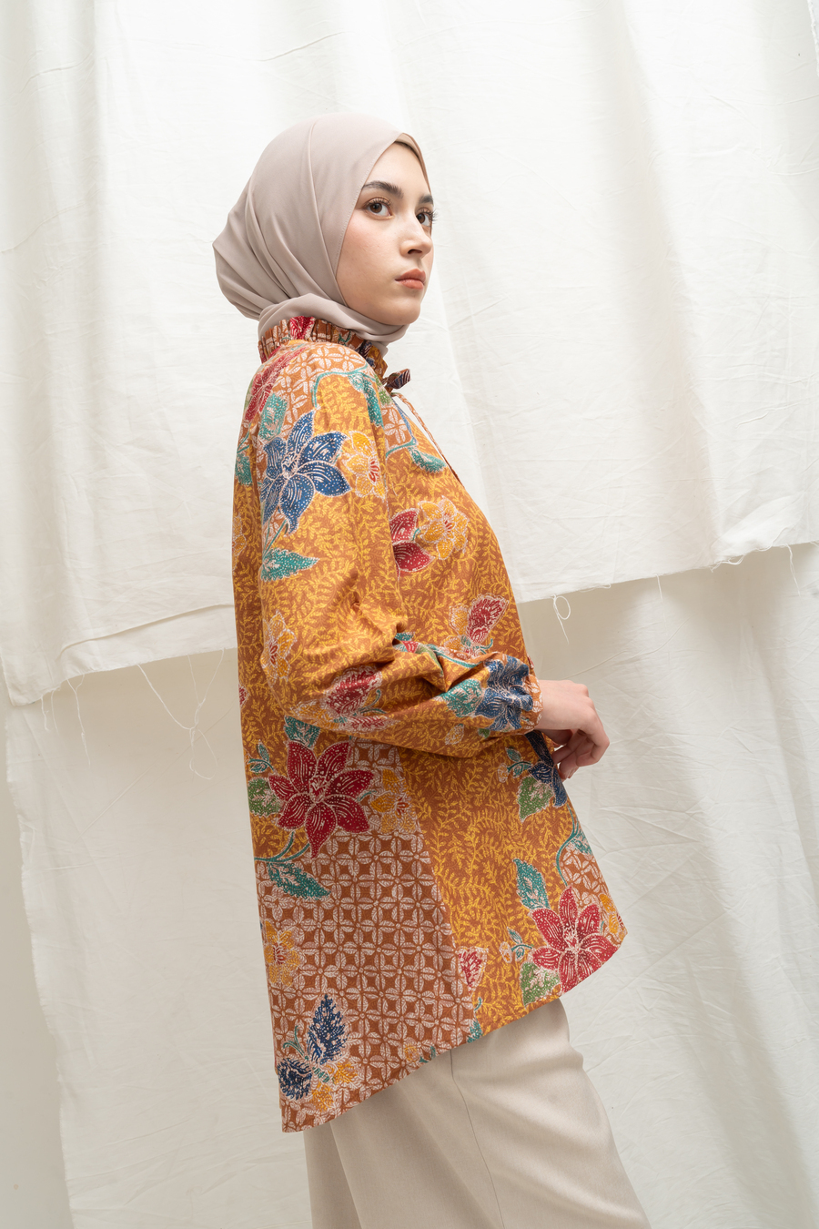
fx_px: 1228
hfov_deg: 36.9
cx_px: 410
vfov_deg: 53.1
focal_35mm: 36
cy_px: 614
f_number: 11
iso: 100
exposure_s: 1/160
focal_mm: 36
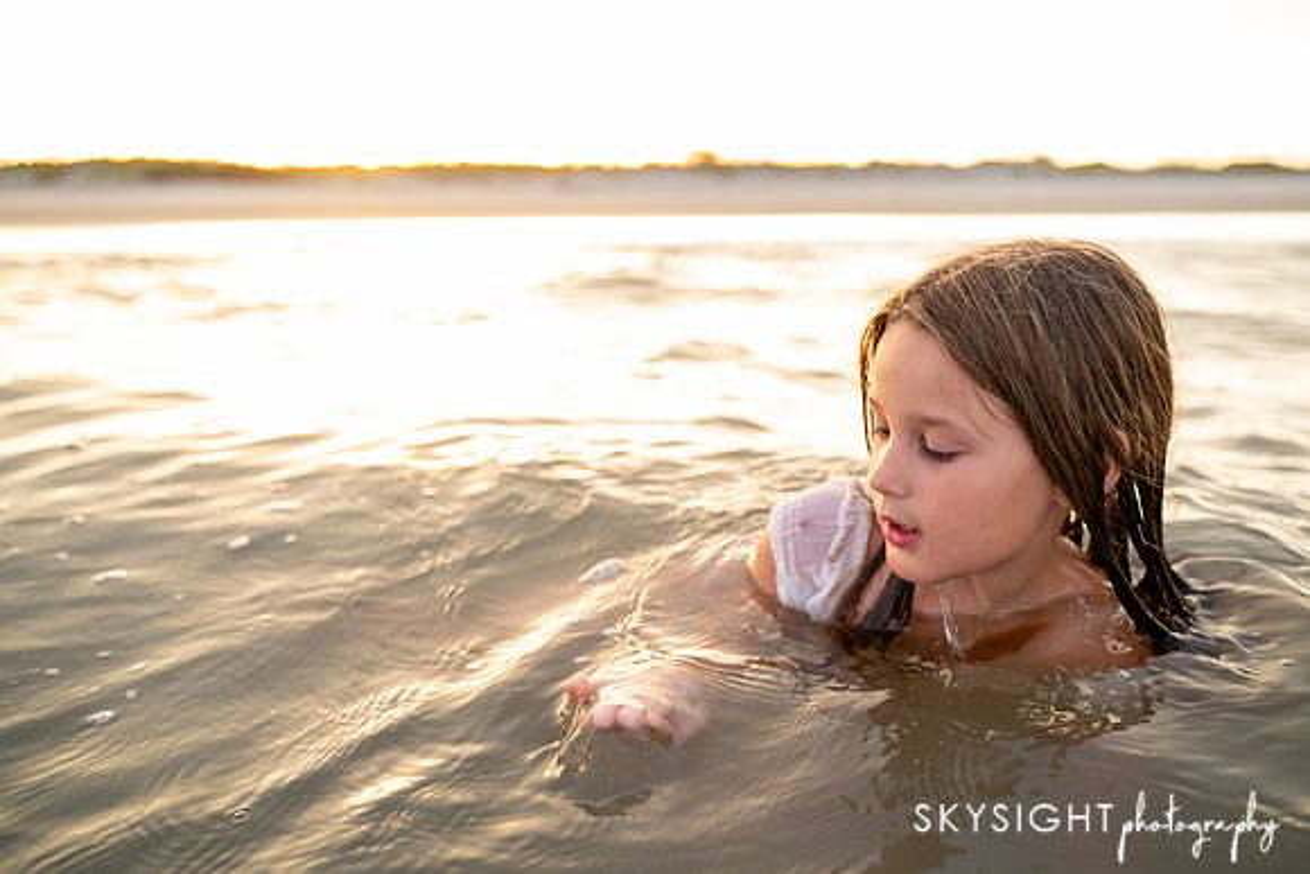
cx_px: 655
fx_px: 1073
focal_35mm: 29
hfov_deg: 62.8
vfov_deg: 44.3
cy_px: 437
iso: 640
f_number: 2.8
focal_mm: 28
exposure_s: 1/160
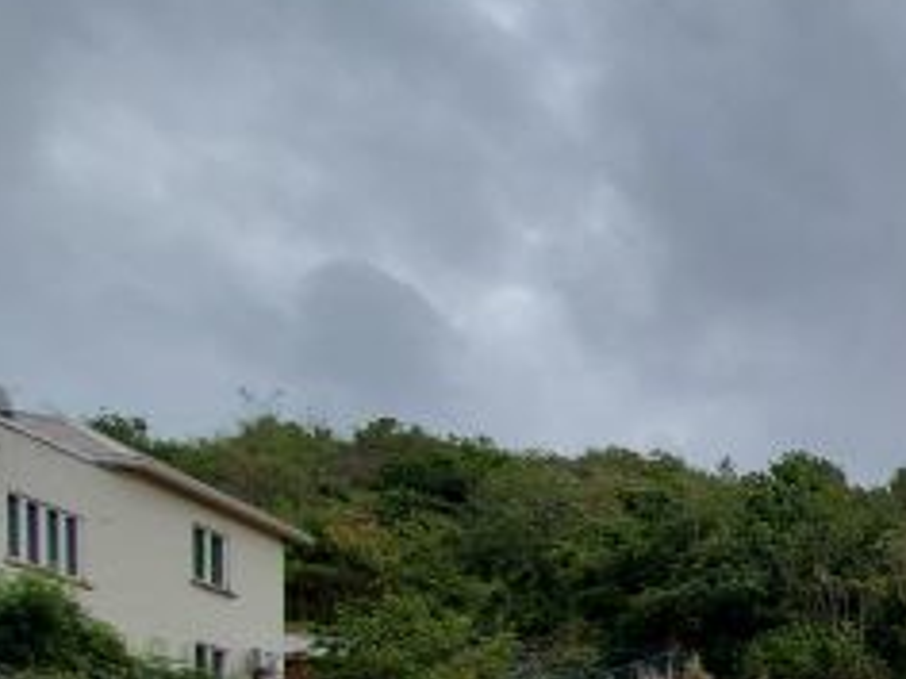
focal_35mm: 44
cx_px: 1443
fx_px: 1152
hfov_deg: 26.4
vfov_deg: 25.9
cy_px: 974
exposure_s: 1/947
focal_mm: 1.8
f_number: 2.2
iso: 50
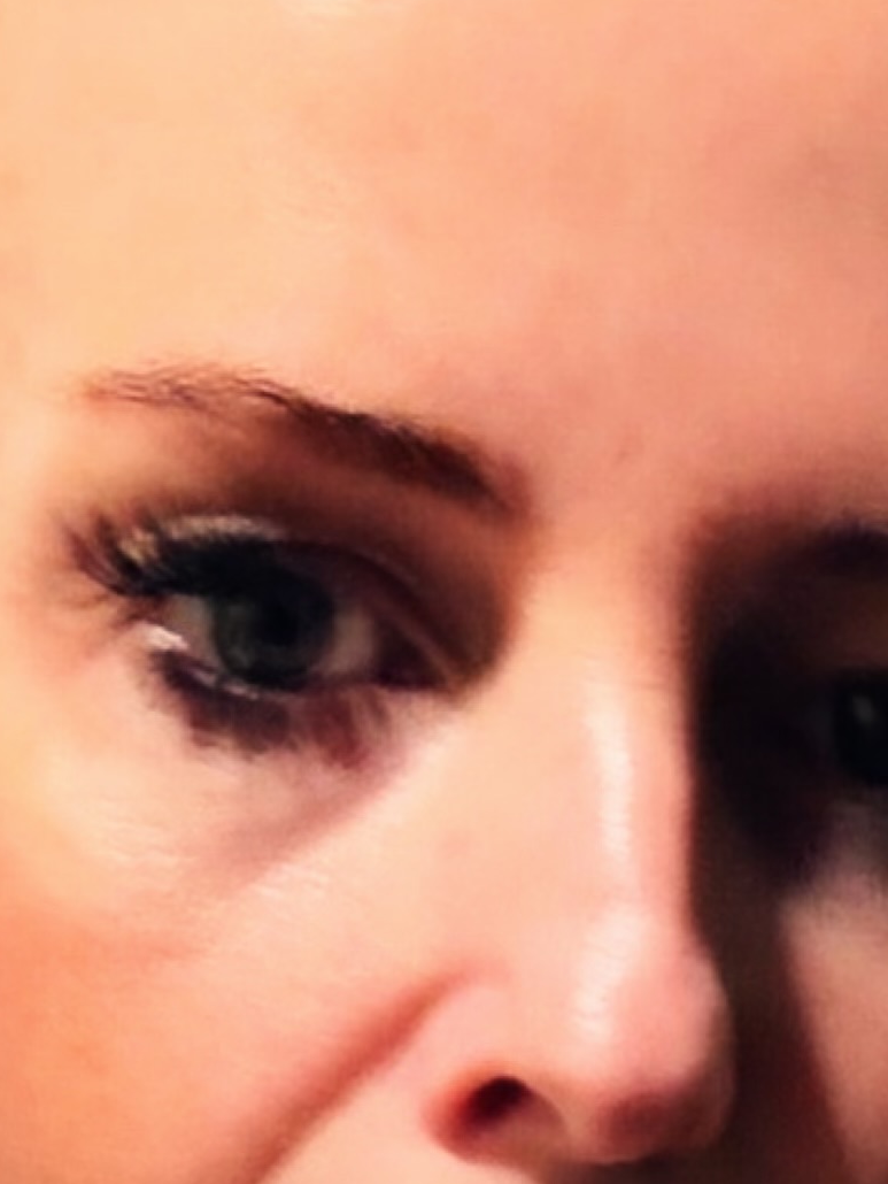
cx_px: 494
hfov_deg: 16.4
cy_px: 1815
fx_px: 3077
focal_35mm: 90
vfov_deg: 18.9
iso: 200
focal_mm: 2.69
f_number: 1.9
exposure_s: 1/40
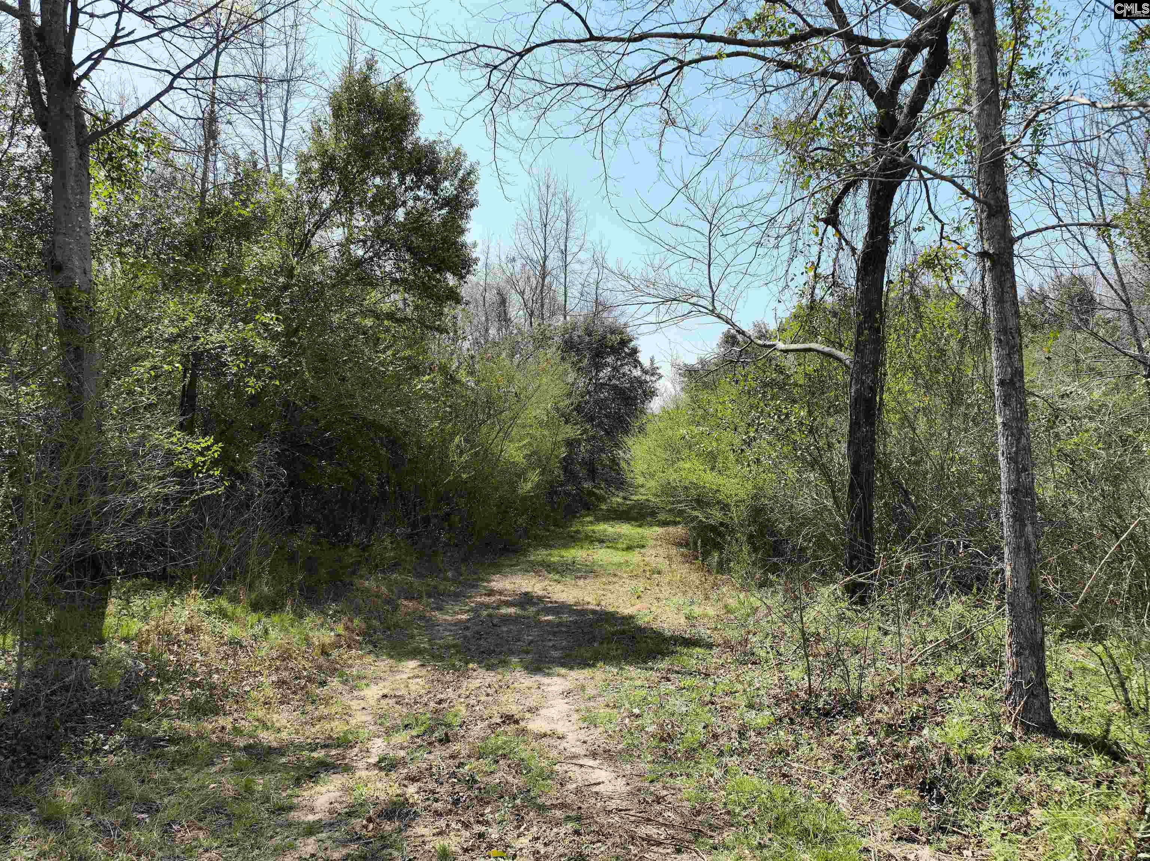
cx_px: 575
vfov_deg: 56.8
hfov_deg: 71.6
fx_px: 797
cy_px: 430
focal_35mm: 24
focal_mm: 12.29
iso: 200
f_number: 2.8
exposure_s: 1/2000
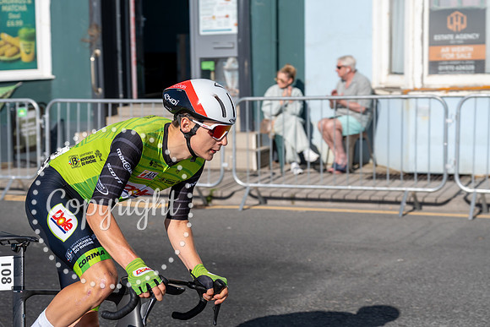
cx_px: 245
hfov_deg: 28.8
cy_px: 164
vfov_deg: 19.5
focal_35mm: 70
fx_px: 953
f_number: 4.5
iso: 100
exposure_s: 1/1000
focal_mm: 70
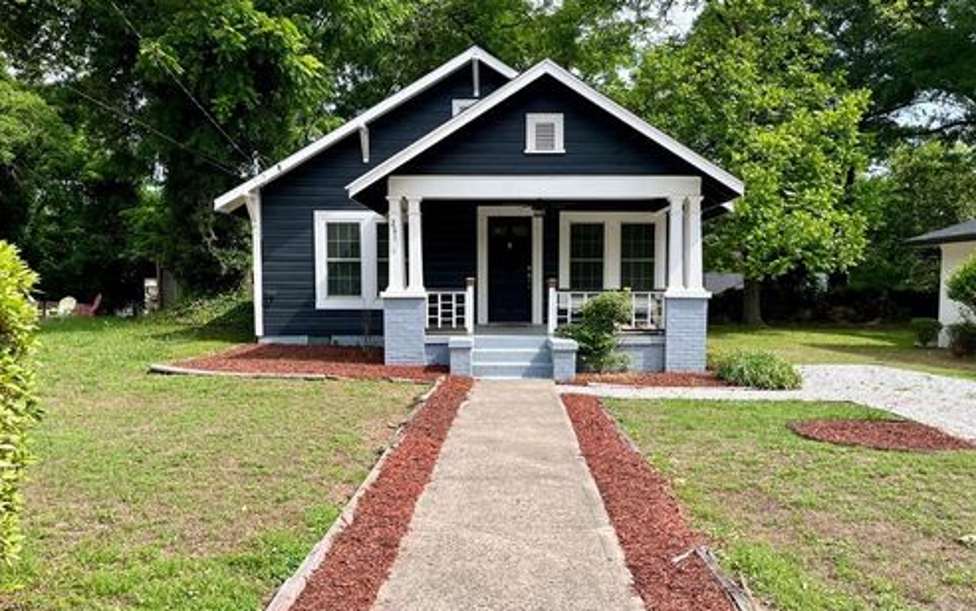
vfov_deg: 44.6
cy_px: 322
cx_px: 490
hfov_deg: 66.4
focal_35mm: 28
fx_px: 745
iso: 50
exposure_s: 1/2268
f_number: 1.6
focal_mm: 5.1
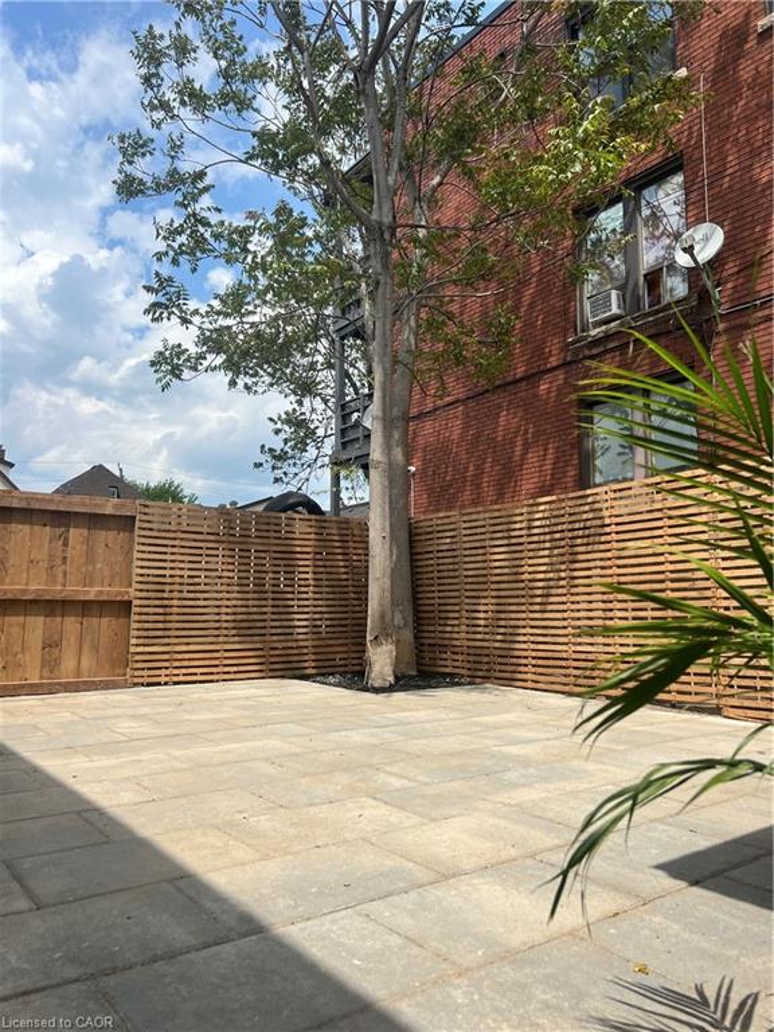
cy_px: 516
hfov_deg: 53.1
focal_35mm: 26
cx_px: 387
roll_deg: +0.0
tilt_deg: +9.1
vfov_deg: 67.3
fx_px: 775
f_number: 1.5
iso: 50
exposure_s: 1/4115
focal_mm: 5.7
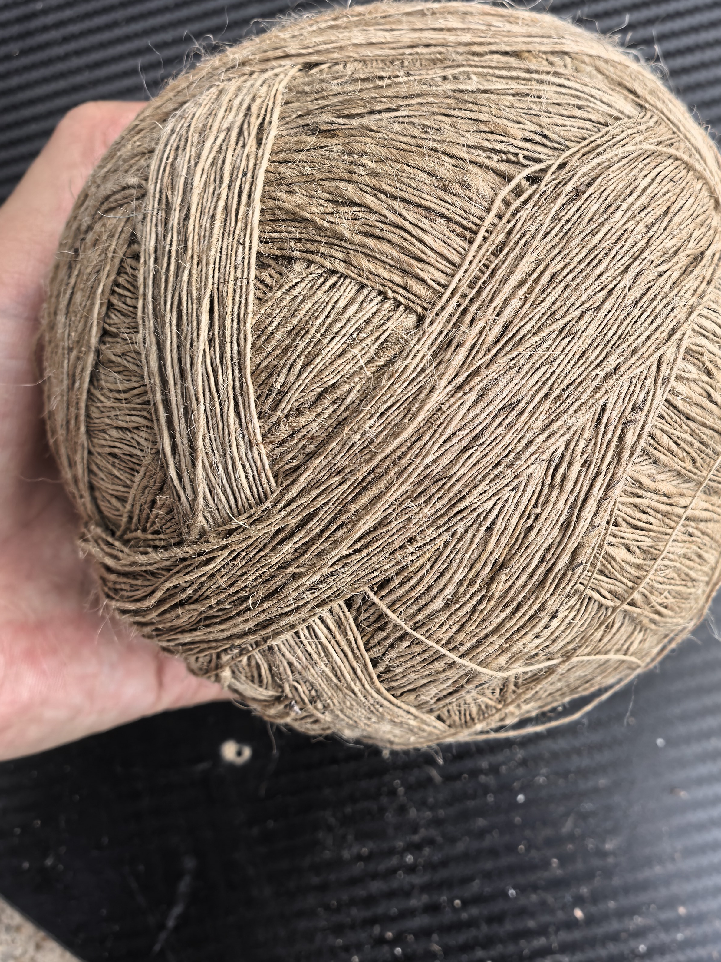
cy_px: 448
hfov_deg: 41.5
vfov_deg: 53.9
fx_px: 944
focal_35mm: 34
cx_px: 451
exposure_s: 1/100
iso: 64
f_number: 4
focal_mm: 6.35
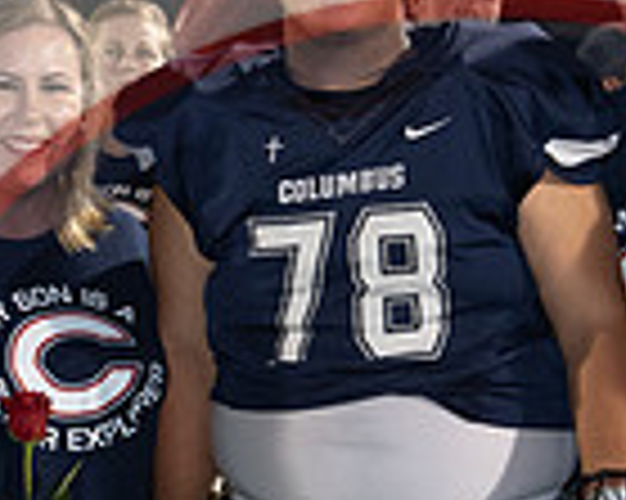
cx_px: 417
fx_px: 4258
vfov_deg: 6.7
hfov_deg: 8.4
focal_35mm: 230
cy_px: 558
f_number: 7.1
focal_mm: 45
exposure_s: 1/60
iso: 1600
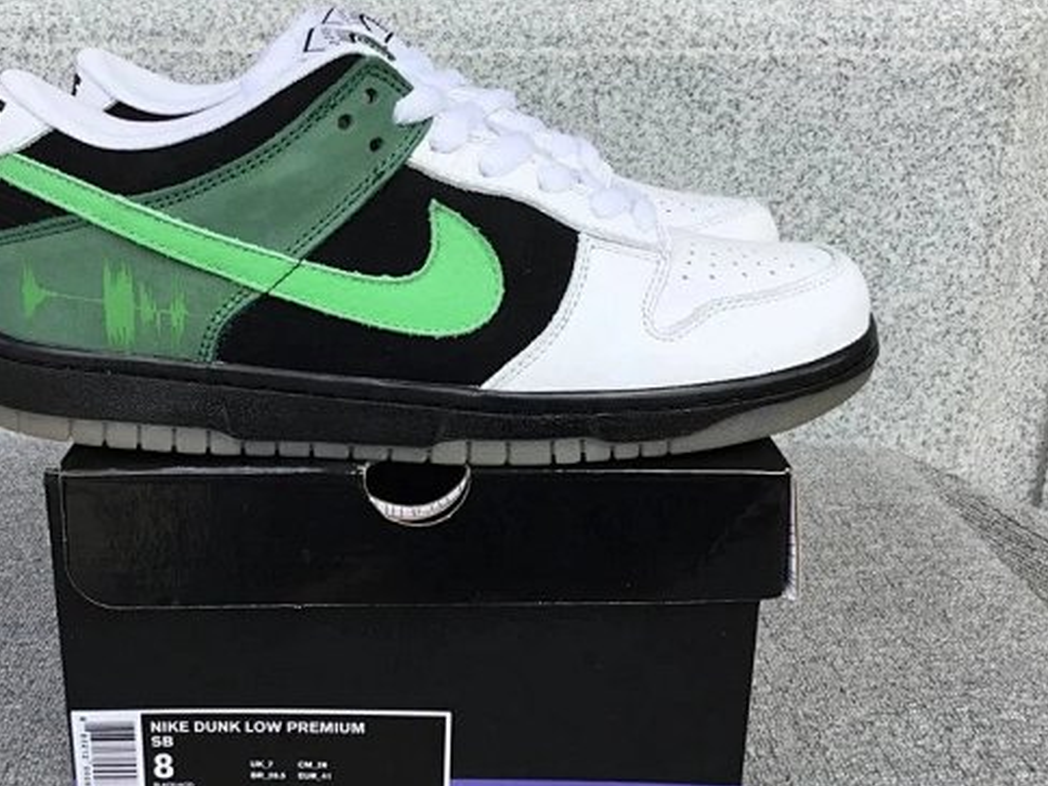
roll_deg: +0.1
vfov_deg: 35.1
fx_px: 1241
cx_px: 414
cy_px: 396
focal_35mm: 41
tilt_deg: -18.8
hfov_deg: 45.5
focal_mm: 3.3
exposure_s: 1/273
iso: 25
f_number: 2.4
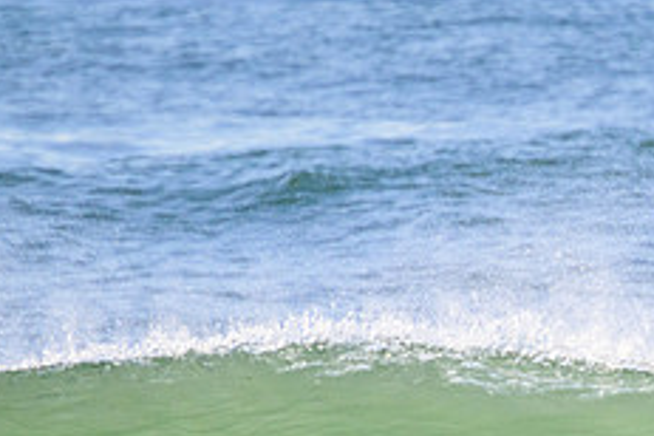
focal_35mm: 2011
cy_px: 517
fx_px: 36530
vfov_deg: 0.7
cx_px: 804
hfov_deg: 1.0
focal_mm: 800
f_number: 11
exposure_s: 1/2000
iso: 1600
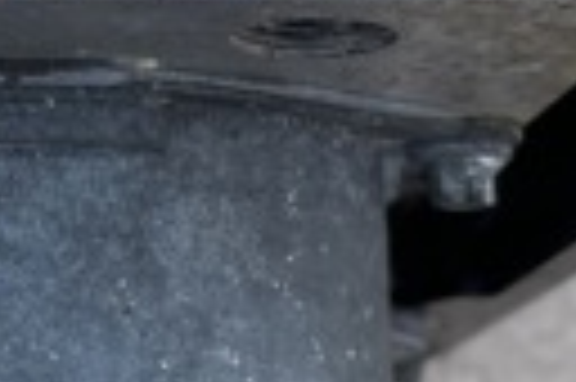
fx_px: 2157
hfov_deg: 14.7
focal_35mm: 135
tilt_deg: -71.7
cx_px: -135
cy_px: 2
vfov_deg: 10.1
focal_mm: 4.2
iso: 32
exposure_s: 1/666
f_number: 1.6
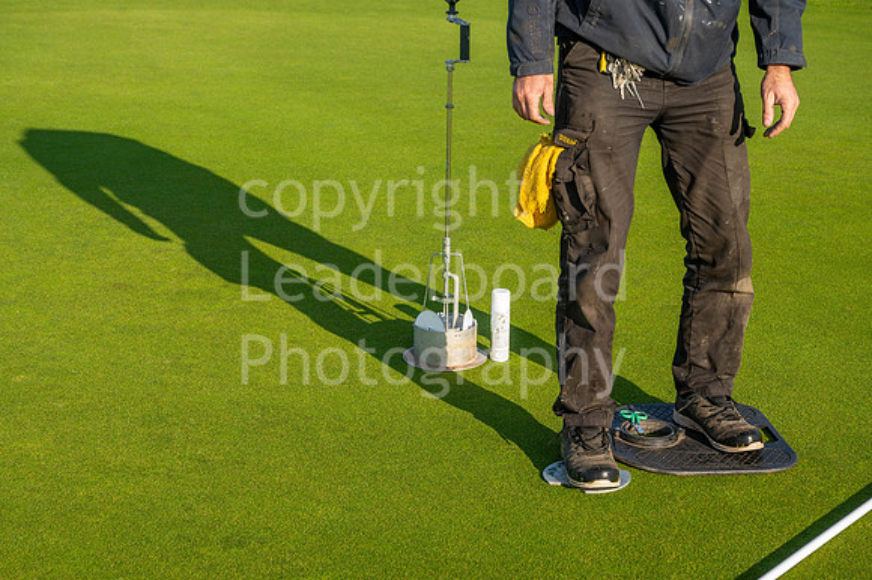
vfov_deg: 21.9
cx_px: 436
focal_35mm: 62
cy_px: 290
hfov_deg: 32.4
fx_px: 1501
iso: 125
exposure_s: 1/200
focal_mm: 62
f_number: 7.1
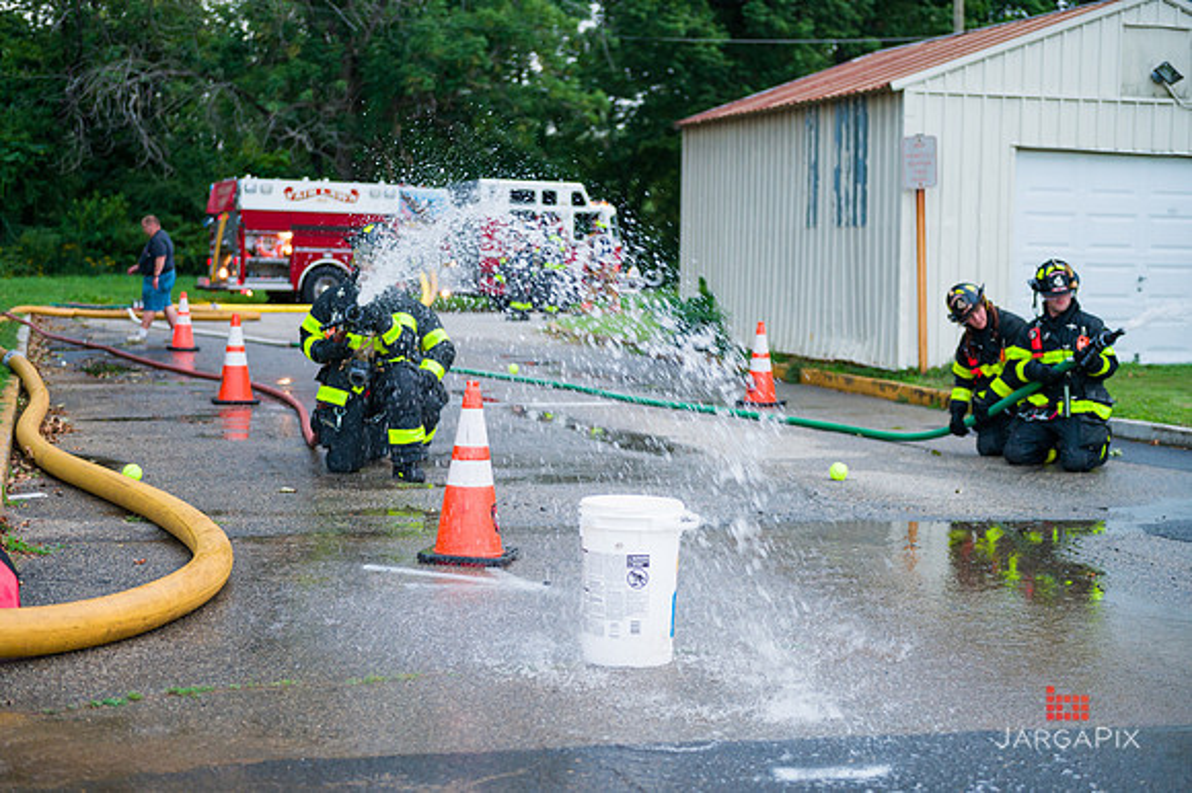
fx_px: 1919
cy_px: 396
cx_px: 596
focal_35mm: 58
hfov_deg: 34.5
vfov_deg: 23.4
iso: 1000
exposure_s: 1/200
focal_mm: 58
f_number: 3.2
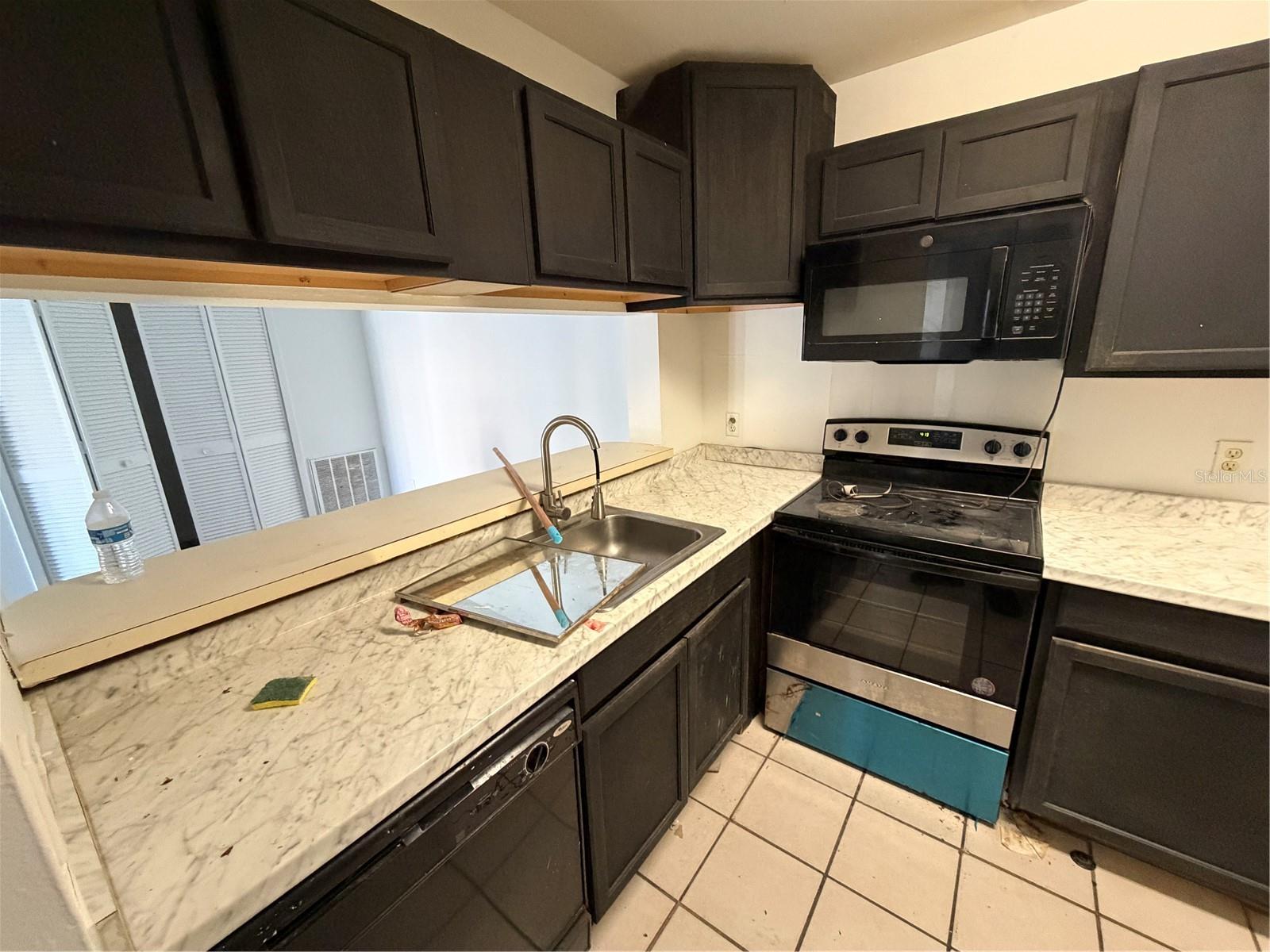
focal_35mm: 14
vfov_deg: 85.7
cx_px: 635
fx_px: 514
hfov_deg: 102.1
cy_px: 476
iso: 500
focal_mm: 2.22
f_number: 2.2
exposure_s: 1/59
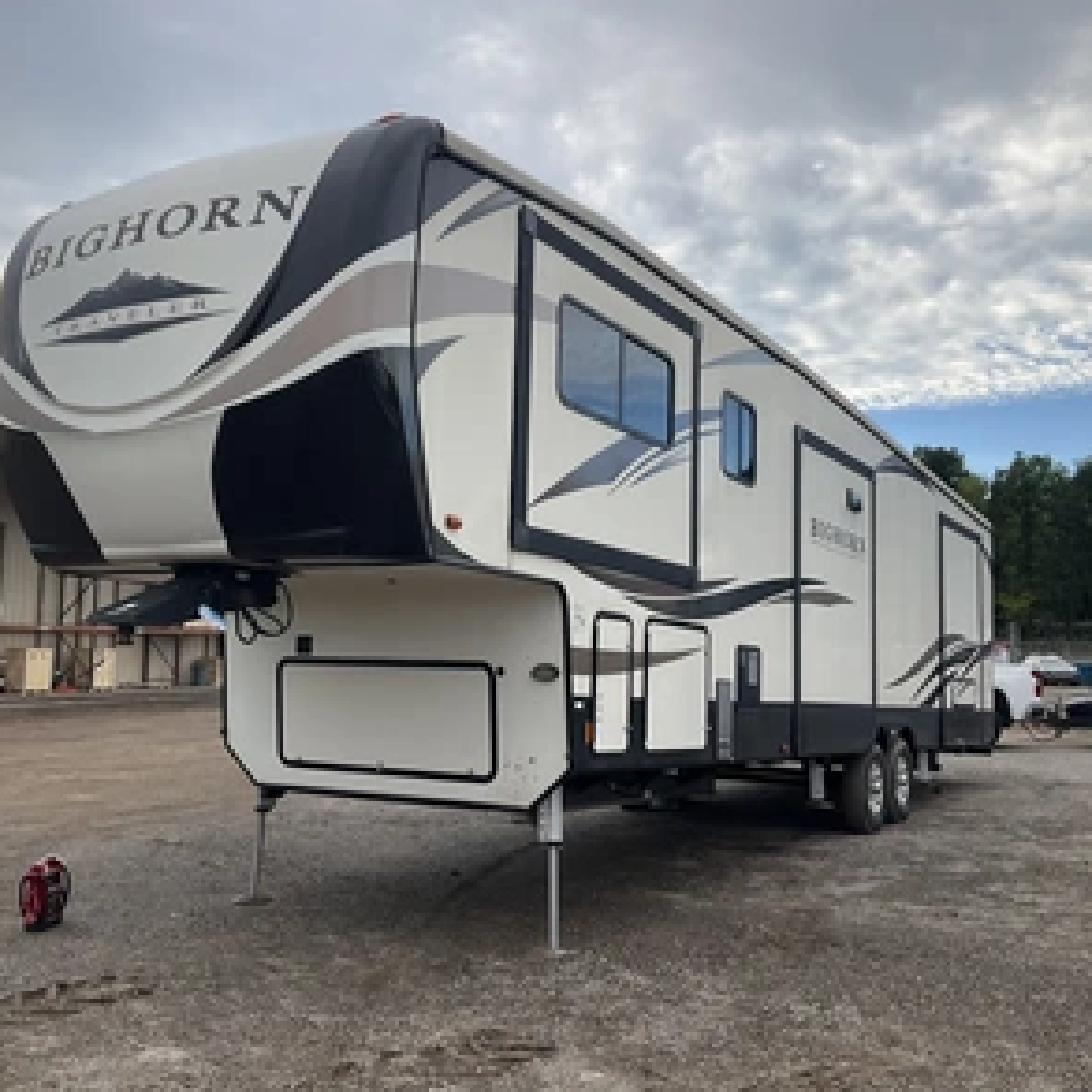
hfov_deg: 47.0
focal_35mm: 35
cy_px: 537
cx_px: 444
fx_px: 1249
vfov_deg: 47.2
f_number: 1.8
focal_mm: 3
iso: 25
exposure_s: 1/524
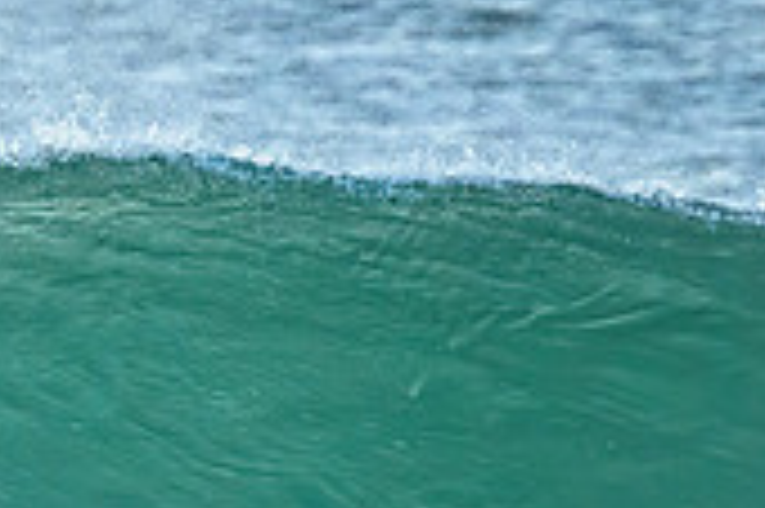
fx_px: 57956
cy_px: 573
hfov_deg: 0.8
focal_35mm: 2730
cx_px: 4
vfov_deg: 0.5
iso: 6400
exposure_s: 1/1250
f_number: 11
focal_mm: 800
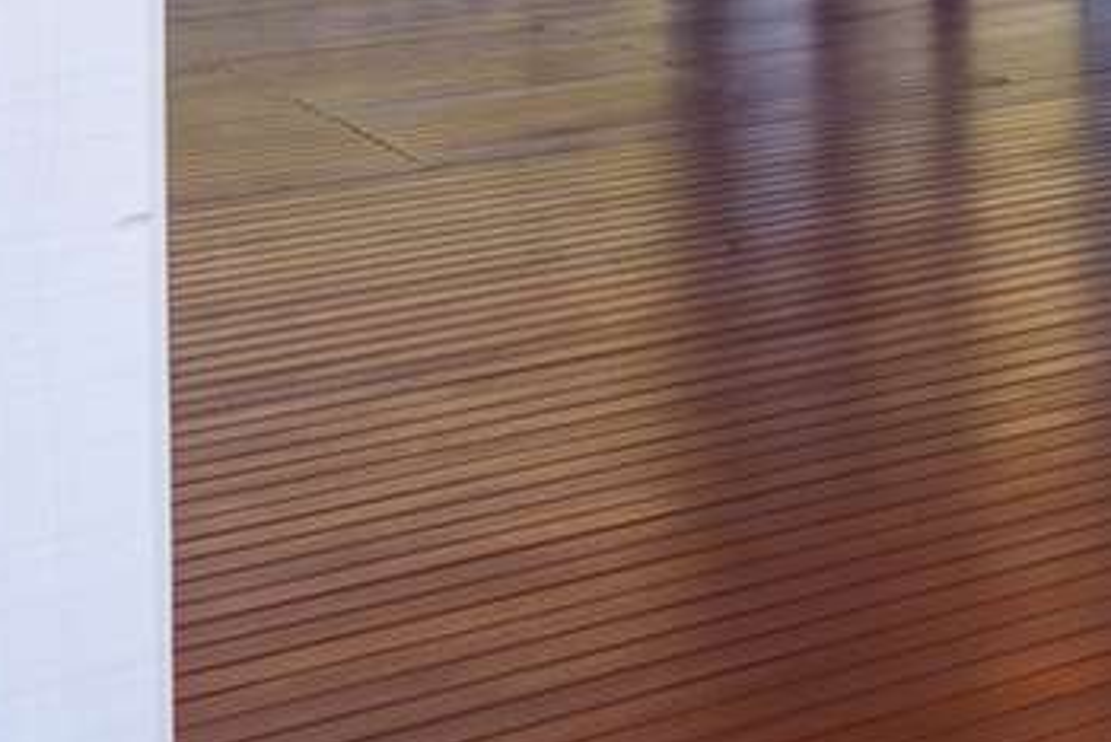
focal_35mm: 88
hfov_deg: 13.2
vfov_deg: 14.2
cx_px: 2964
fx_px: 2717
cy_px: -462
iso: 320
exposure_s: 1/200
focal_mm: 16
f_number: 7.1
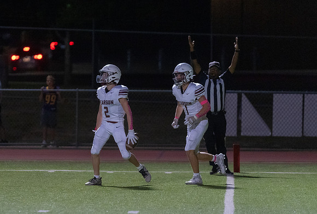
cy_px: 112
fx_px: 3187
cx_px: 84
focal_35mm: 360
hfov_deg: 5.7
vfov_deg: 3.9
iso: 6400
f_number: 2.8
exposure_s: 1/1250
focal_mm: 200
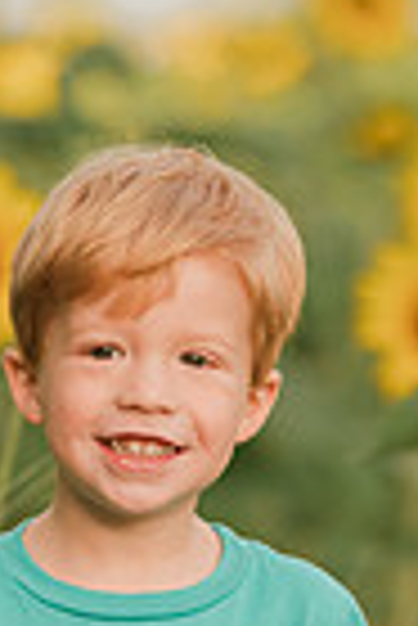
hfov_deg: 2.5
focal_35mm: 549
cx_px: 153
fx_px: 9537
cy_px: 698
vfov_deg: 3.7
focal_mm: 170
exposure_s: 1/400
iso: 100
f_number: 2.8
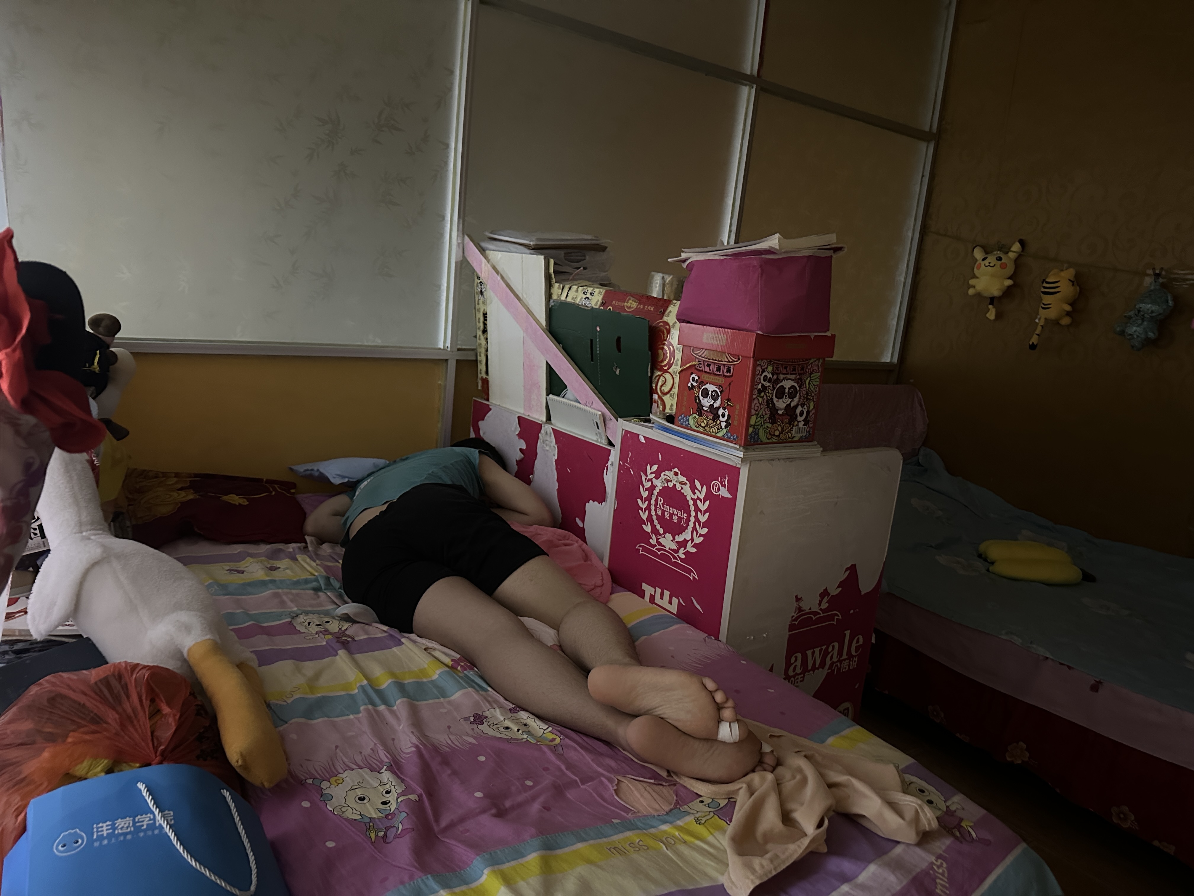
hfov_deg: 71.6
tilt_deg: -10.6
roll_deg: -5.4
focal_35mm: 24
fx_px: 828
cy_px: 448
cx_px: 597
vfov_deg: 56.8
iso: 1600
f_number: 1.78
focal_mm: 6.86
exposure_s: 1/25
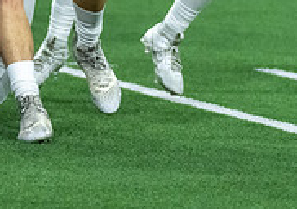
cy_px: -22
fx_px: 5723
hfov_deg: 3.0
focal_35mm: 682
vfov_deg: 2.1
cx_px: -181
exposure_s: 1/1250
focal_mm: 147
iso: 5000
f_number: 2.8
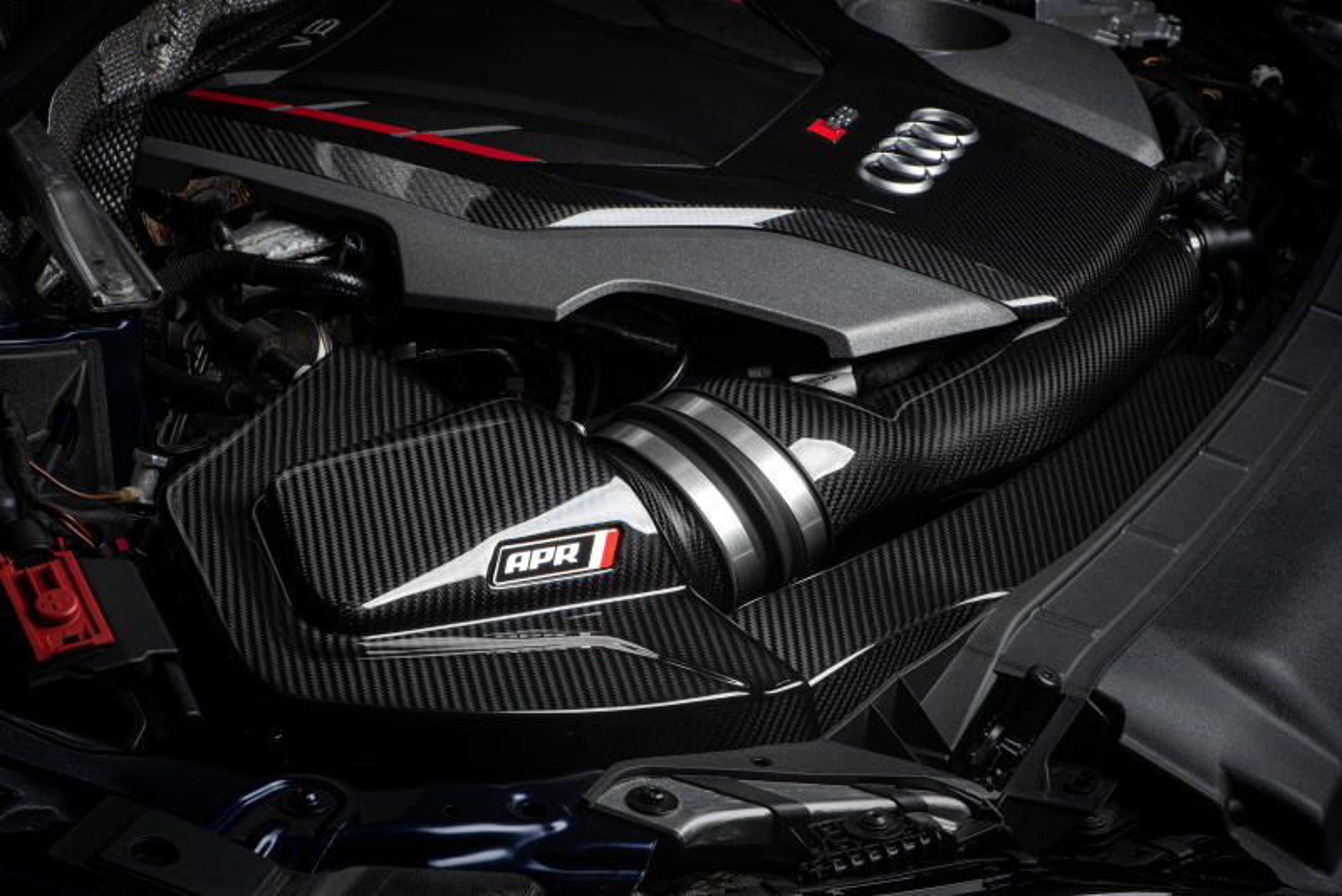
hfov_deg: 19.4
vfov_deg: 13.1
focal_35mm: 105
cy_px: 448
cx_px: 671
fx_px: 3915
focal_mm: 105
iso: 250
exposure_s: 1/125
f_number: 22
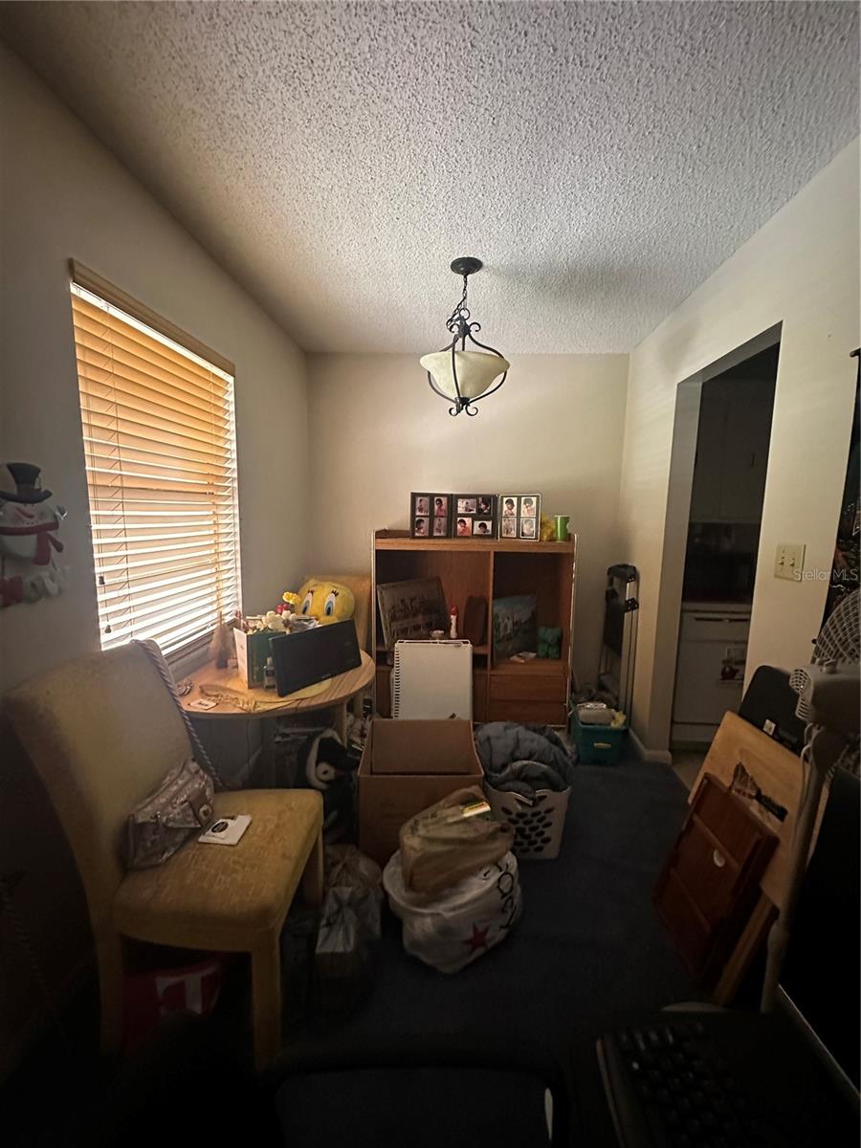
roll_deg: -2.3
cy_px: 574
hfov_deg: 85.7
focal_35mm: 14
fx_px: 464
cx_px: 430
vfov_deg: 102.1
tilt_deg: -7.8
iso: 1250
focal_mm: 2.22
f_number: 2.2
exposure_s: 1/41
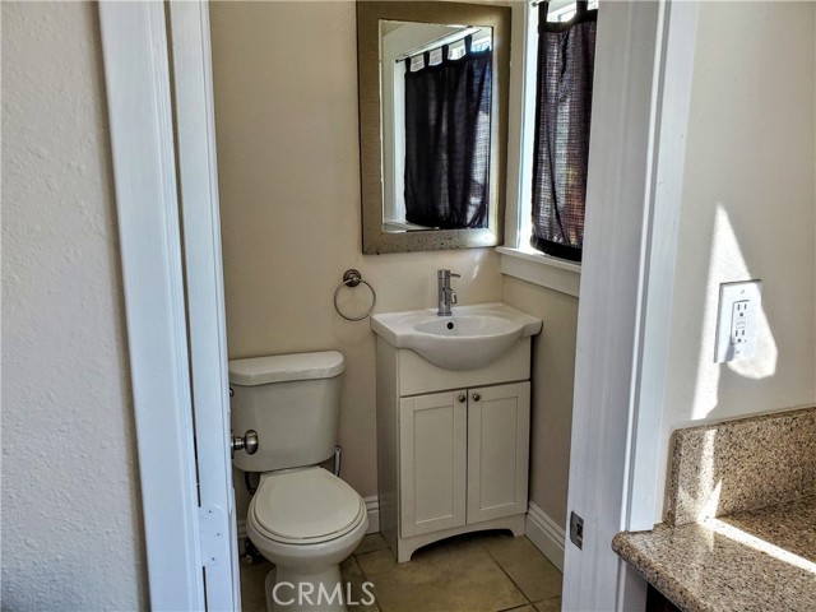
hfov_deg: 67.3
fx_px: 613
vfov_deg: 53.1
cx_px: 408
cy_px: 306
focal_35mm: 26
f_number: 2.4
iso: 160
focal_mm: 4.3
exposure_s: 1/120
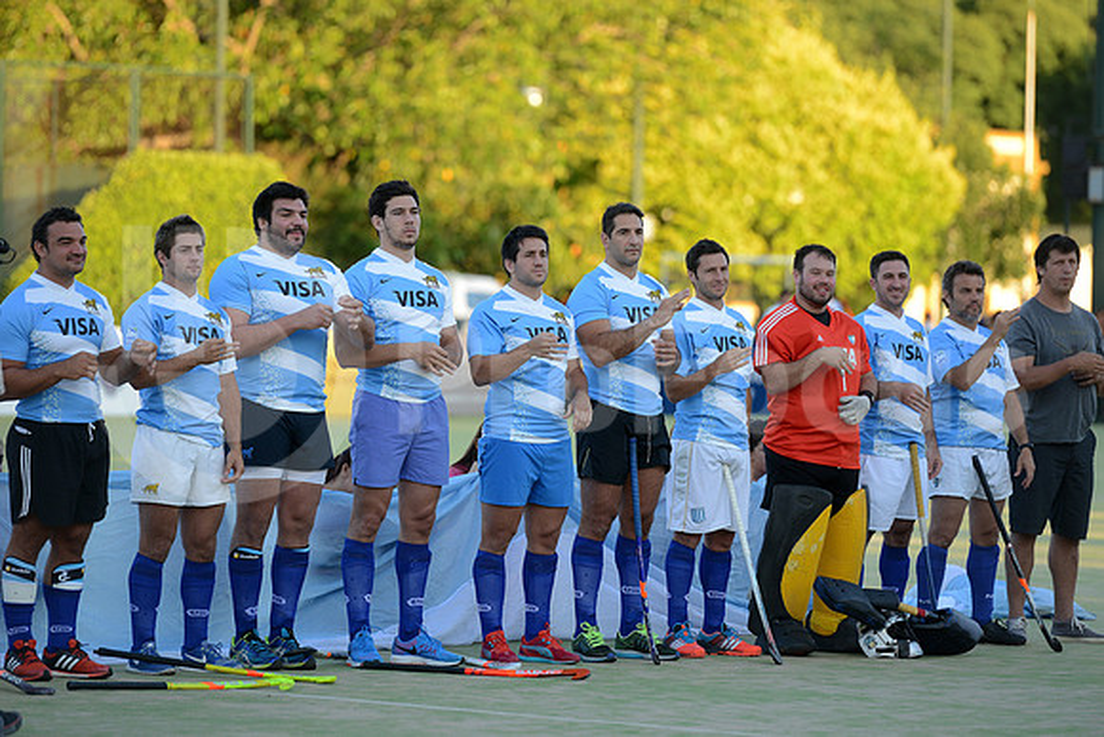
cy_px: 368
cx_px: 552
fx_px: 5981
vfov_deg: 7.0
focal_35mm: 195
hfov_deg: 10.5
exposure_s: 1/640
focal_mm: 195
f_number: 3.5
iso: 500
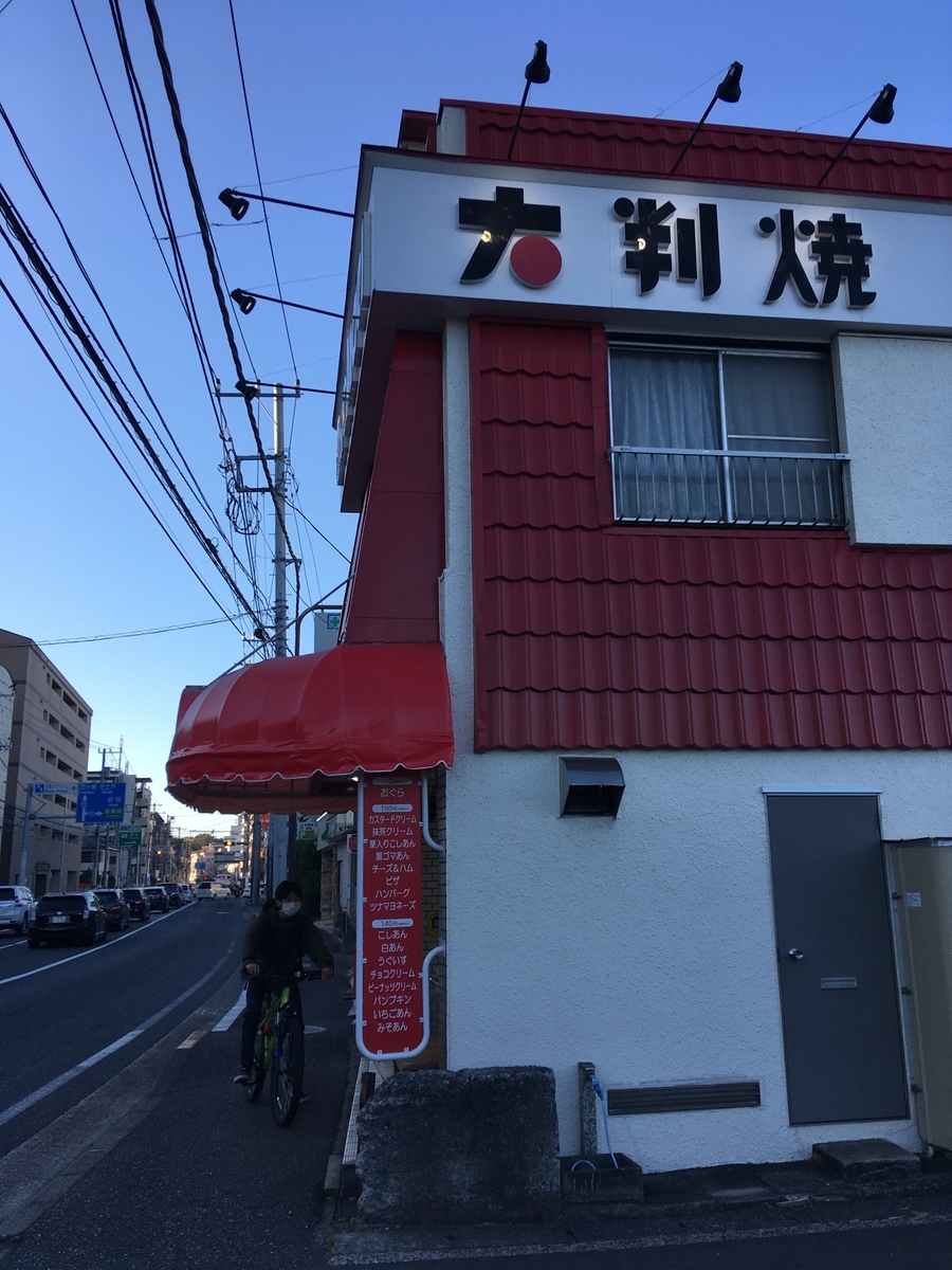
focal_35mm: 29
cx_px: 476
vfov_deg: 61.7
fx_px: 1063
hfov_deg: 48.2
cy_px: 635
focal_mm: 4.15
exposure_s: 1/487
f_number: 2.2
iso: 25
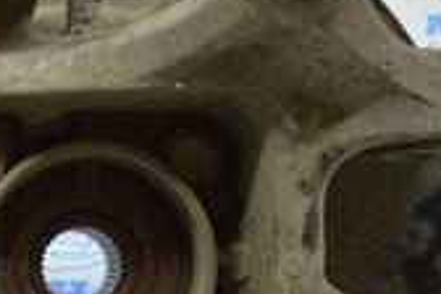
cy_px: 161
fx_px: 1396
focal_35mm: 114
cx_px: 8
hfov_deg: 17.6
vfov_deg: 12.0
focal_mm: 20
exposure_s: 1/80
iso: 400
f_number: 3.5
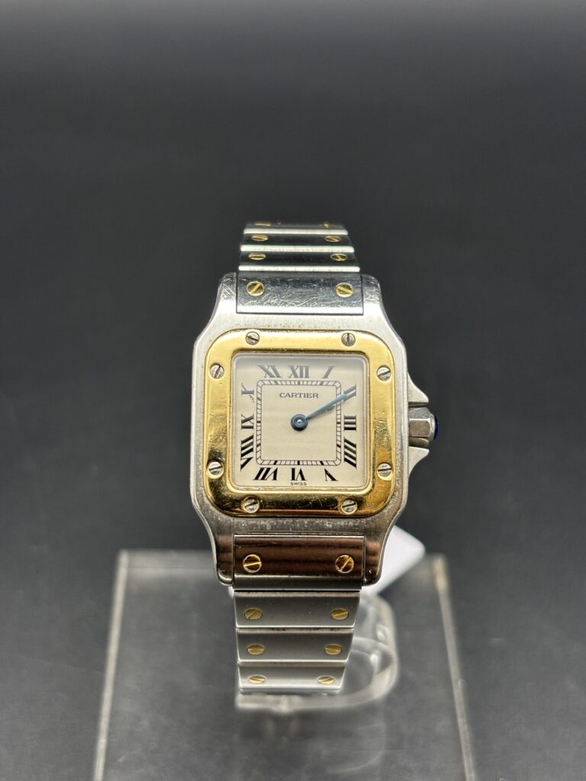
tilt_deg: -39.1
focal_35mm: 52
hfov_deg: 28.0
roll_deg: -2.9
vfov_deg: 36.8
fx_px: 1174
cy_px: 390
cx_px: 293
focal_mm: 5.96
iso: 80
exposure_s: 1/60
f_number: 1.6
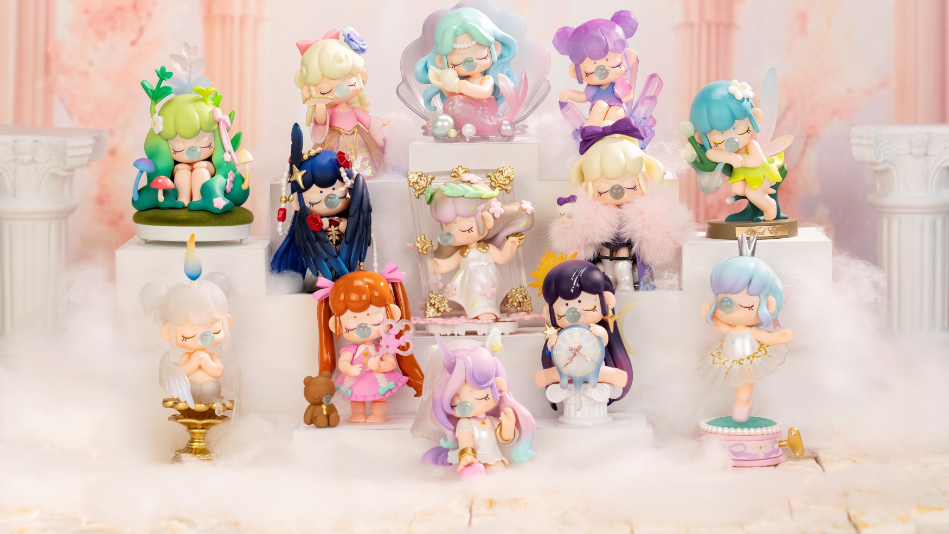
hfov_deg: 19.3
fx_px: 2793
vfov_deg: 10.9
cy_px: 237
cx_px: 472
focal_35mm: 111
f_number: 8
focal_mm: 105
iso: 800
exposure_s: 1/100
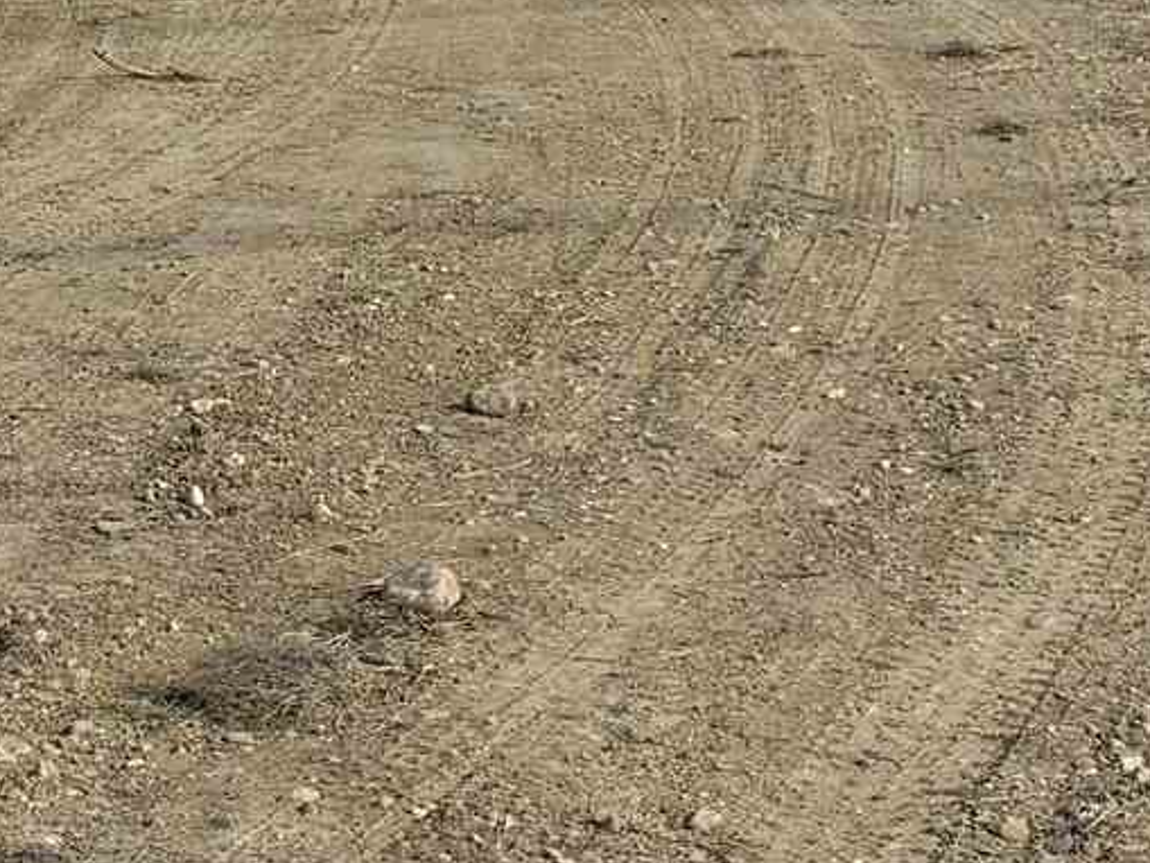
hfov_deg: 12.4
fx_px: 5217
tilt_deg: -10.1
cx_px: -50
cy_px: 307
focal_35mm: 157
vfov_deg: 9.5
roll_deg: -0.2
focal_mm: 5.96
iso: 50
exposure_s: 1/3937
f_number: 1.6
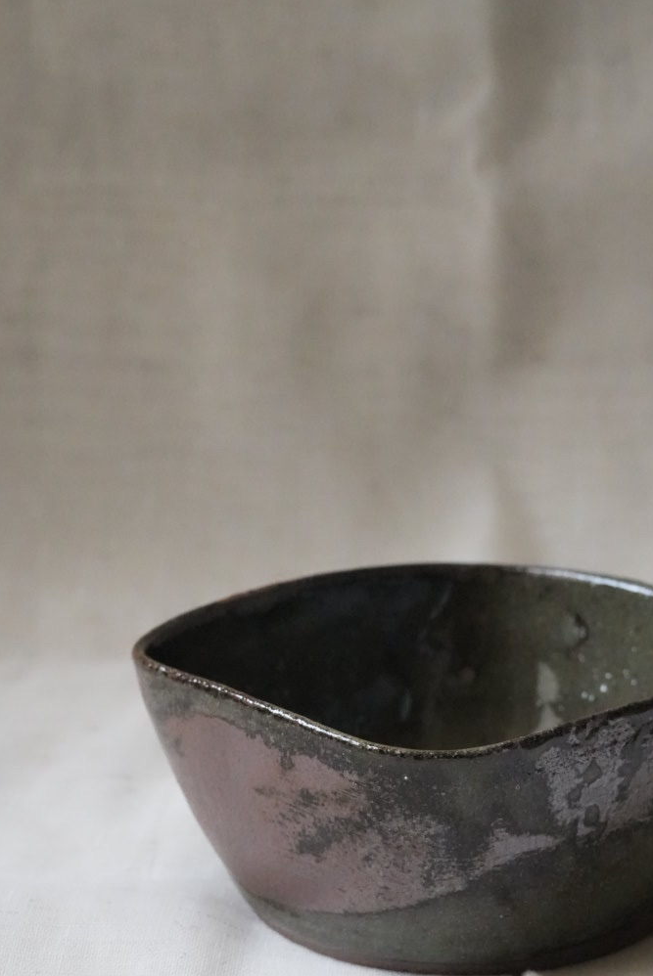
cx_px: 447
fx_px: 2200
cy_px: 750
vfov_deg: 24.7
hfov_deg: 16.8
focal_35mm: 81
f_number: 8
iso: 16000
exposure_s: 1/640
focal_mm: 50
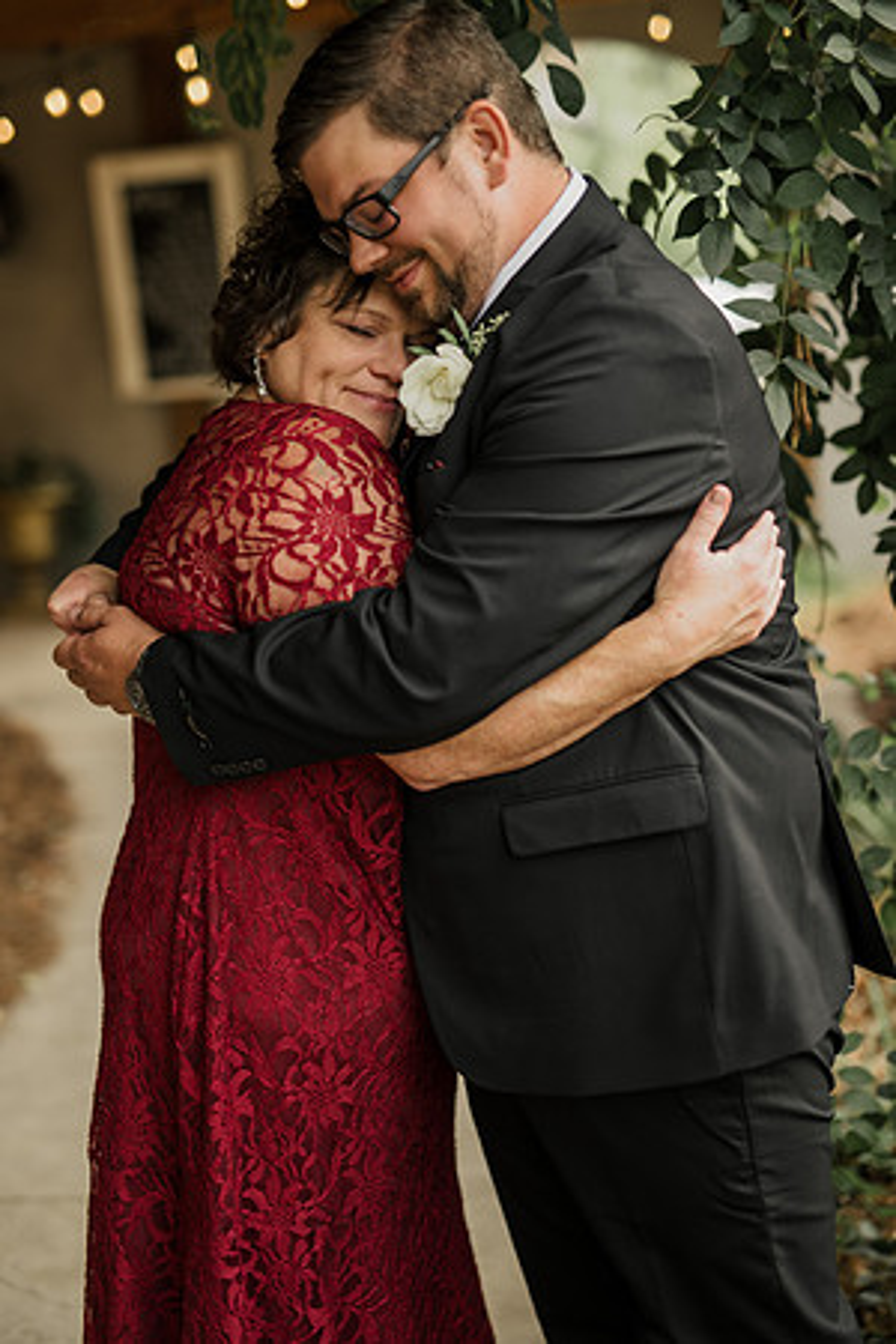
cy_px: 672
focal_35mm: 50
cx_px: 448
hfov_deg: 27.0
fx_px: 1867
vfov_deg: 39.6
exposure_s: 1/200
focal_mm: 50
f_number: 1.8
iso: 100
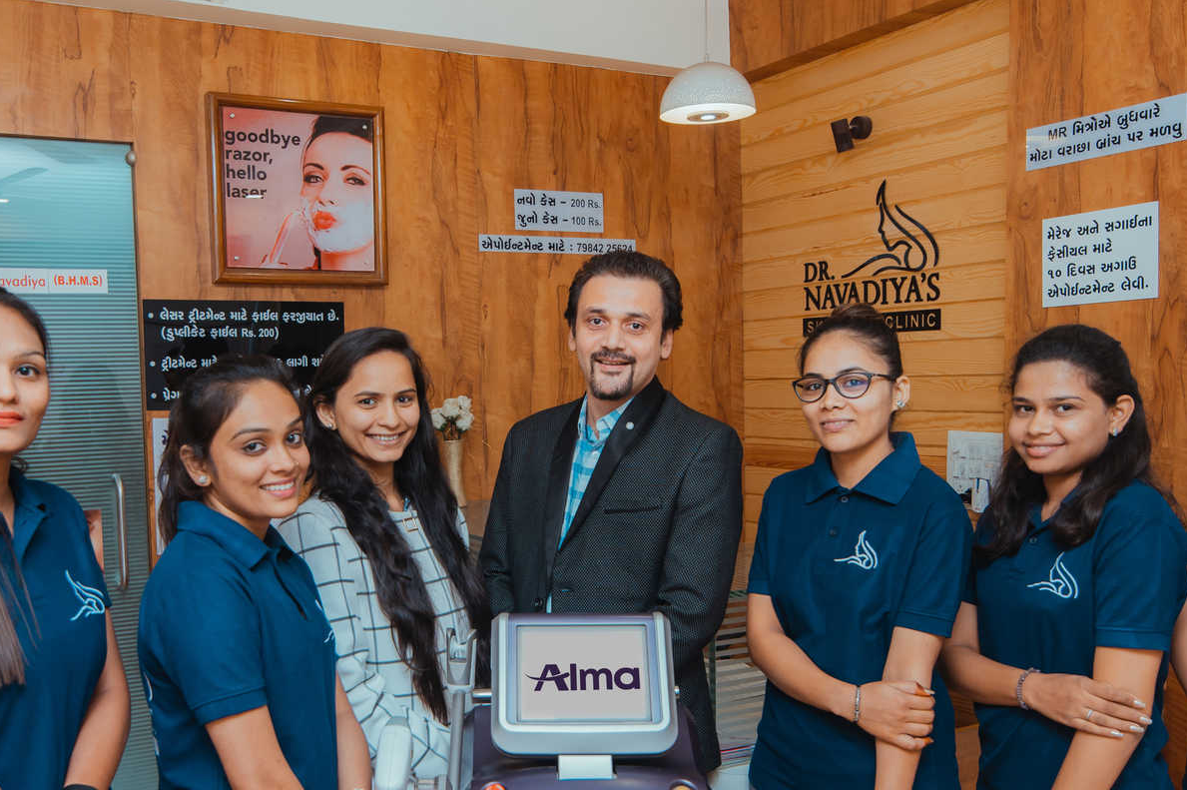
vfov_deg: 35.8
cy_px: 472
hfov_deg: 51.7
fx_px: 1219
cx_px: 498
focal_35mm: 37
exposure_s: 1/100
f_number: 4
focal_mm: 22
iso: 500
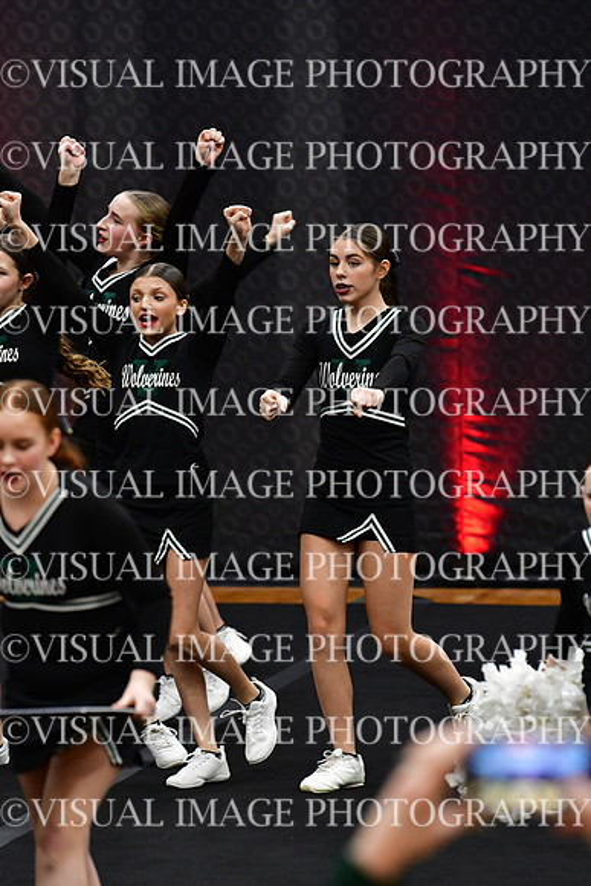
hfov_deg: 5.0
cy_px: 443
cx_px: 296
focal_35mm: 277
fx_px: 6817
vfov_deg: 7.4
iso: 4000
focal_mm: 185
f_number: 3.5
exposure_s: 1/500
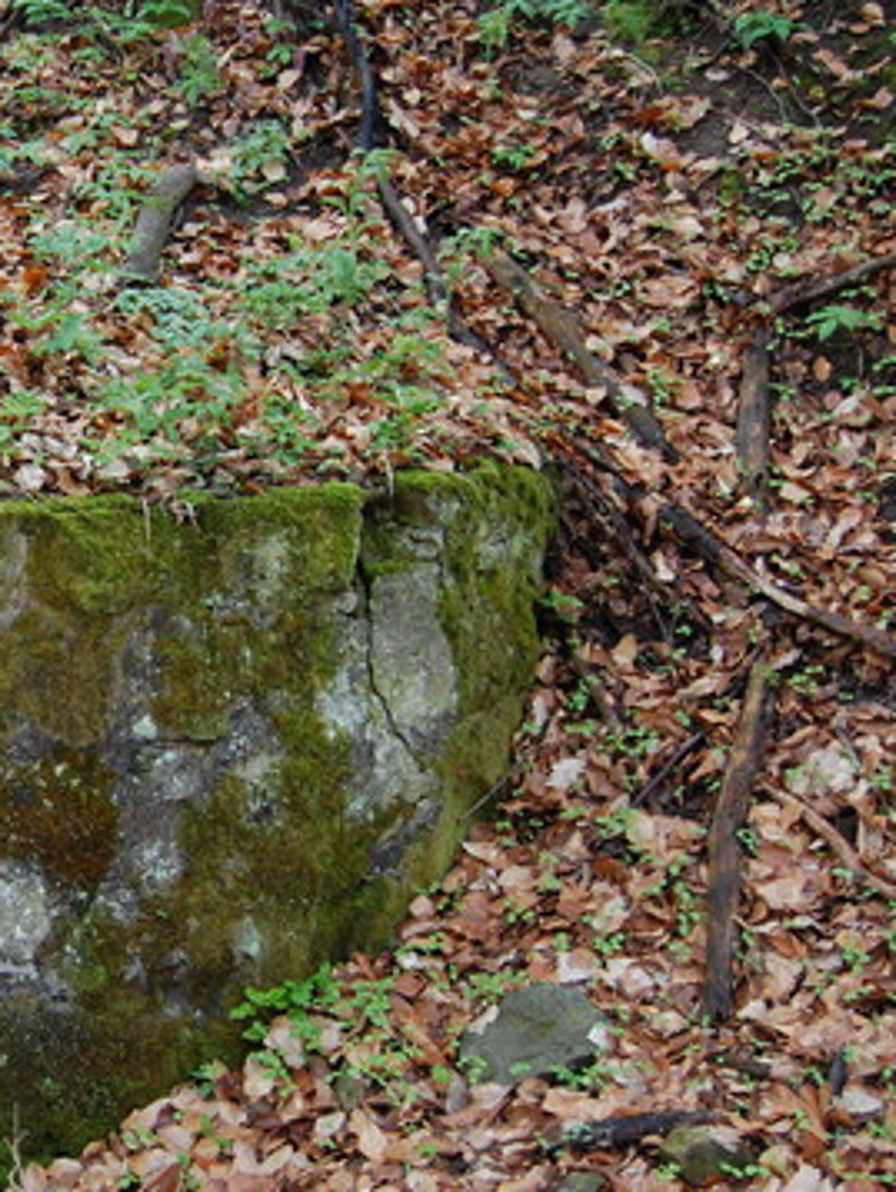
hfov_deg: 20.8
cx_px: -117
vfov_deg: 28.9
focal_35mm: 67
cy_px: 646
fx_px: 2310
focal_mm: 26
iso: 400
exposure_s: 1/80
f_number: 4.5
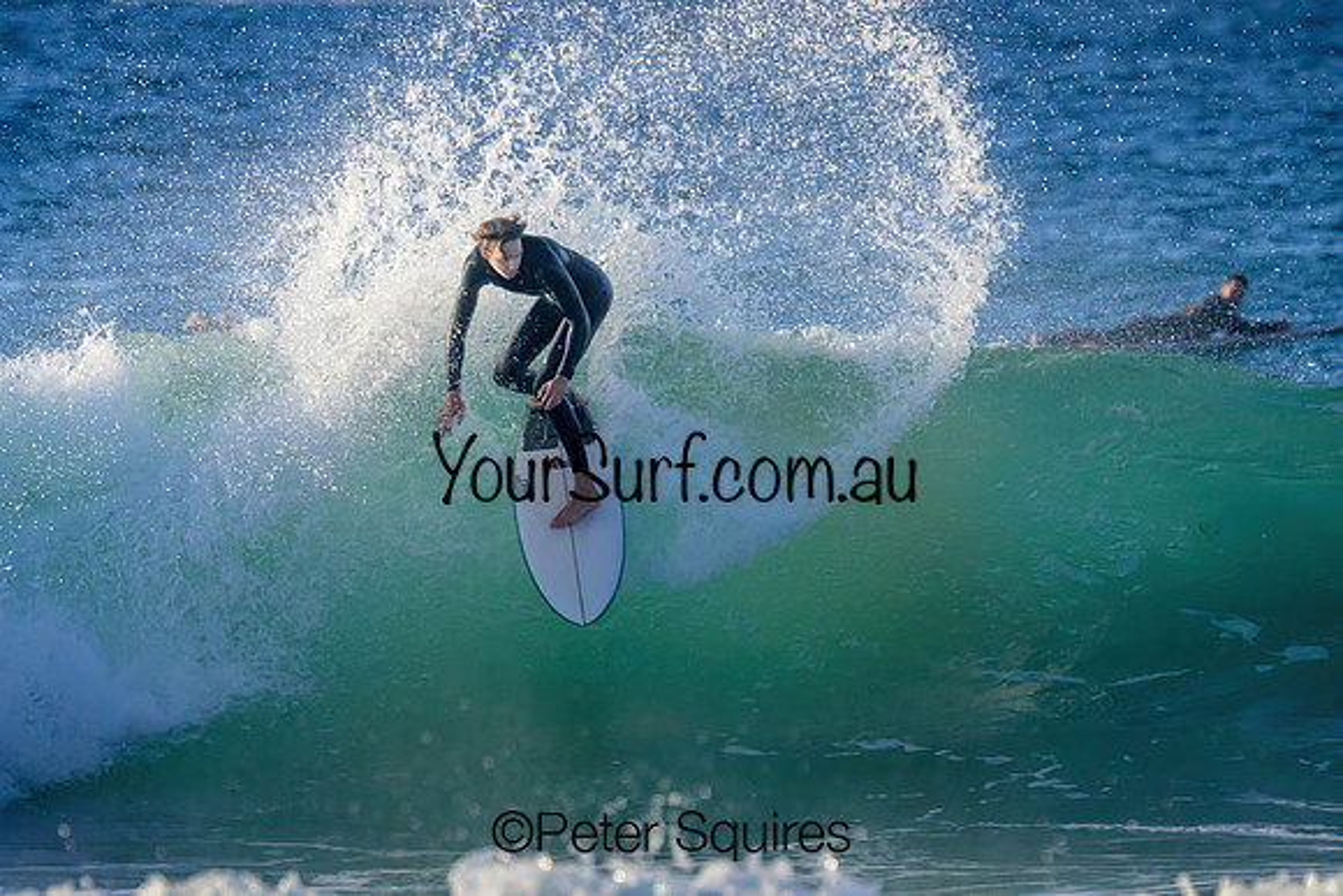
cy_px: 409
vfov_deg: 2.0
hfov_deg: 3.0
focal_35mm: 696
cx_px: 608
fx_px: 25976
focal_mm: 630
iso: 1800
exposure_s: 1/2000
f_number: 11
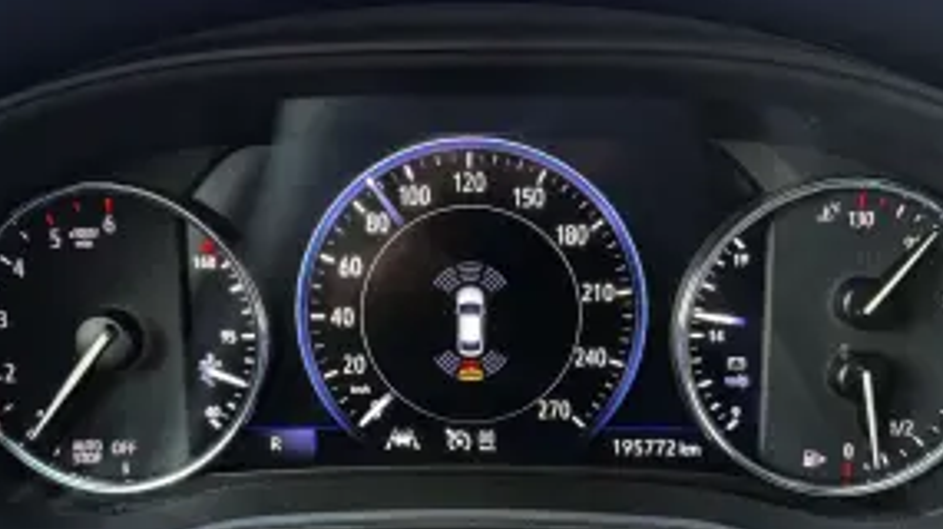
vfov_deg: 35.4
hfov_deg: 59.5
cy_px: 327
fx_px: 825
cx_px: 470
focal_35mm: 33
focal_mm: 6.76
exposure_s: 1/60
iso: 320
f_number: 1.78
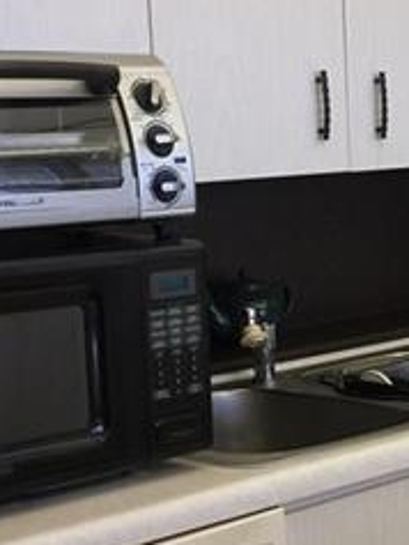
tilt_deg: -10.3
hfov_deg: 15.3
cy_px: 386
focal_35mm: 94
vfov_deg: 20.7
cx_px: 471
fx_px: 1480
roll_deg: -0.3
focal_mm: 4.15
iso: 50
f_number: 2.2
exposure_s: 1/30
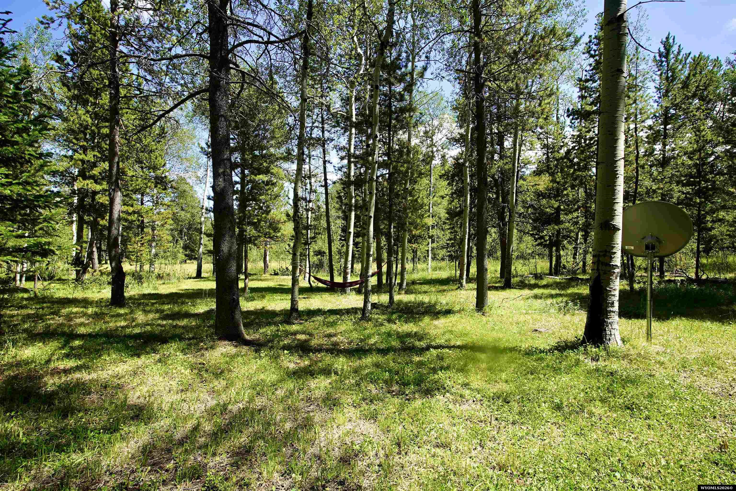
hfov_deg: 96.7
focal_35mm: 16
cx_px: 368
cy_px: 246
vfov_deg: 73.7
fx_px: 327
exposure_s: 1/125
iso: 100
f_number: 8
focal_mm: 11
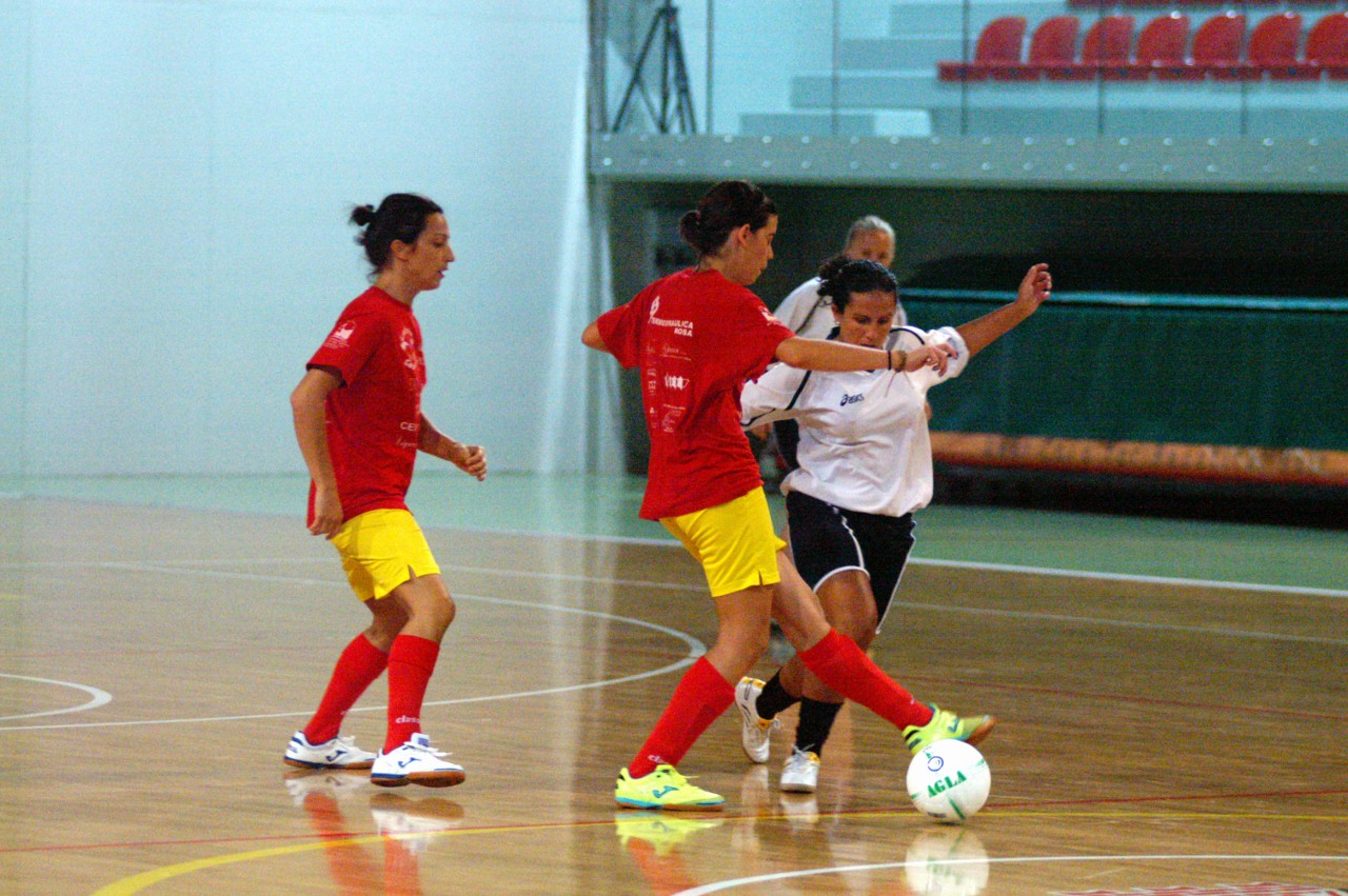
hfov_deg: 10.2
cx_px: 674
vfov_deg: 6.8
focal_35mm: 202
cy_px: 448
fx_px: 7576
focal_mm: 135
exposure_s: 1/350
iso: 3200
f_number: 2.8
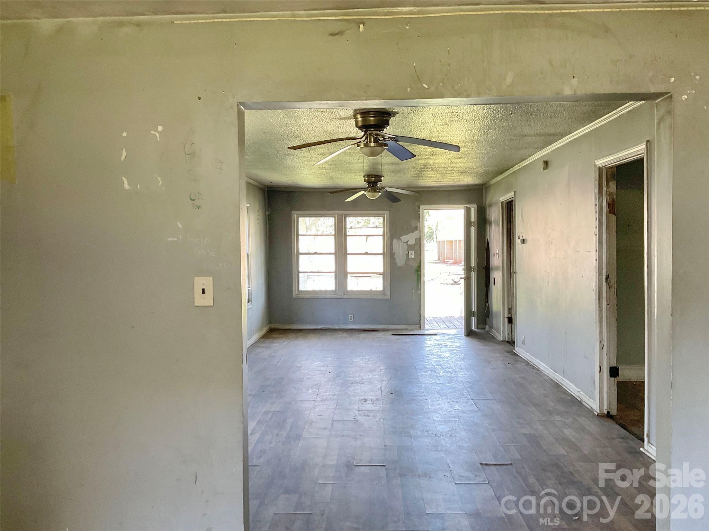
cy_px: 266
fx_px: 594
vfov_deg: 48.2
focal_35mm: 29
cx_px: 354
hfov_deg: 61.7
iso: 80
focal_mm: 3
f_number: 1.8
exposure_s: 1/60
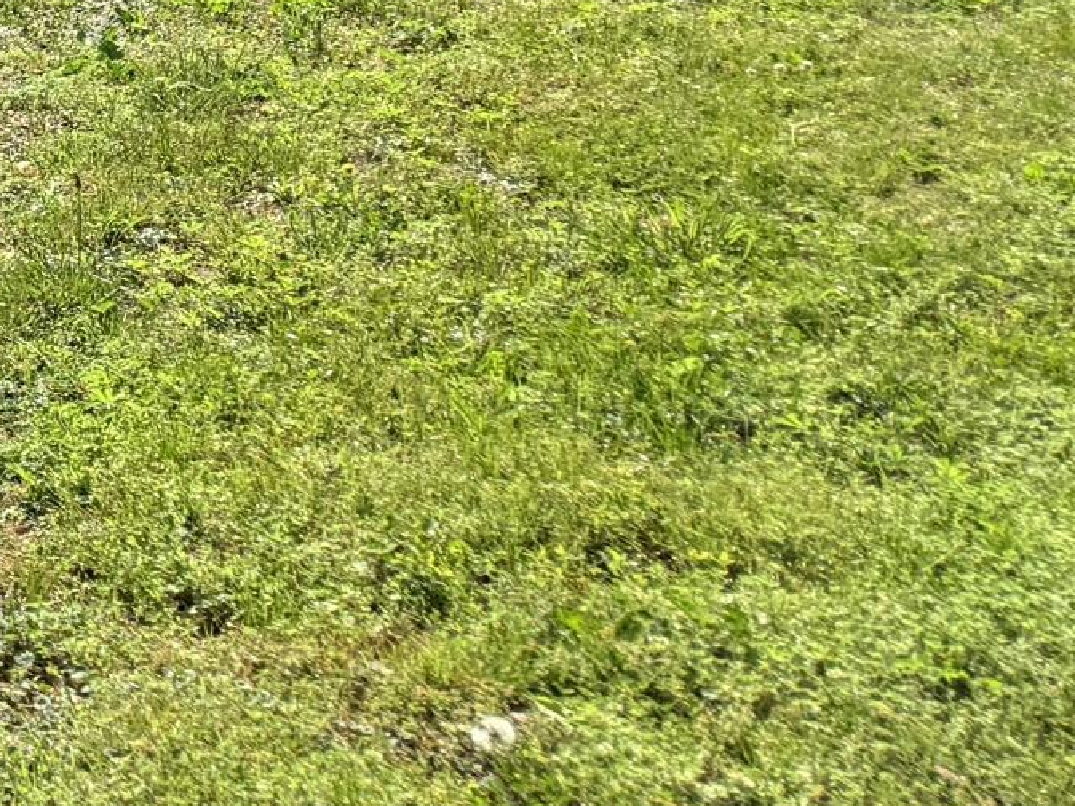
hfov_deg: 14.5
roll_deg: -0.5
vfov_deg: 12.9
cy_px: -522
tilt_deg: -3.5
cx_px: -1206
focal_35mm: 107
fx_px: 3323
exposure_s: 1/5319
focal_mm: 6.76
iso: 125
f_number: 1.78
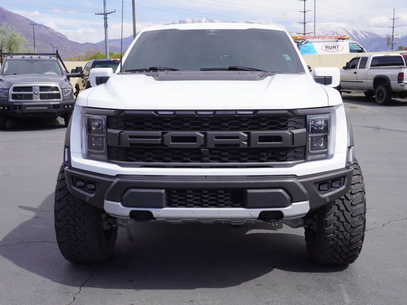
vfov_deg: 32.5
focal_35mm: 45
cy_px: 153
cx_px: 206
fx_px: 524
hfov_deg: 42.5
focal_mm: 27
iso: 100
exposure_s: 1/125
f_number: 10
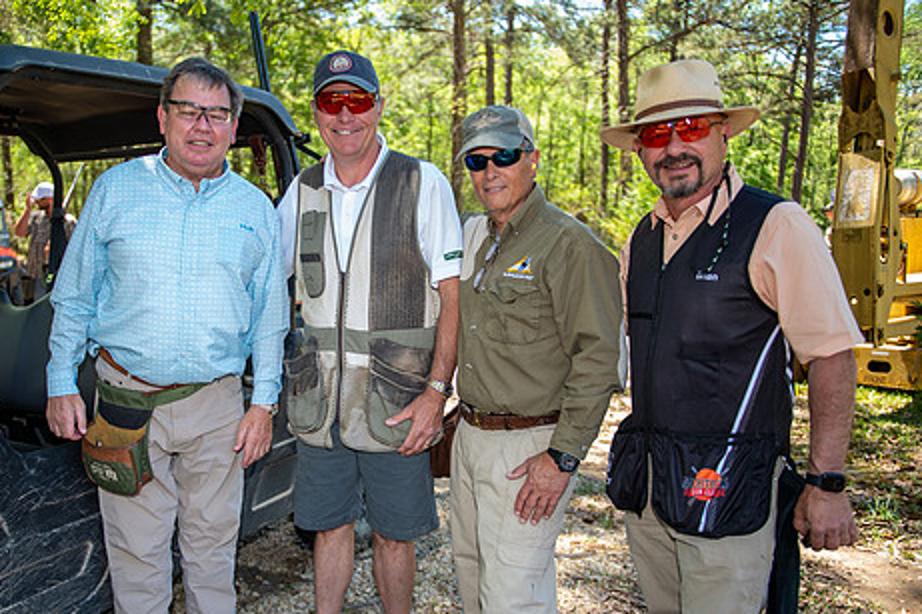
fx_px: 870
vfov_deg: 38.7
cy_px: 362
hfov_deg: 55.4
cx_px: 364
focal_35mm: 34
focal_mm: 27
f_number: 2.8
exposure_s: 1/125
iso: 50
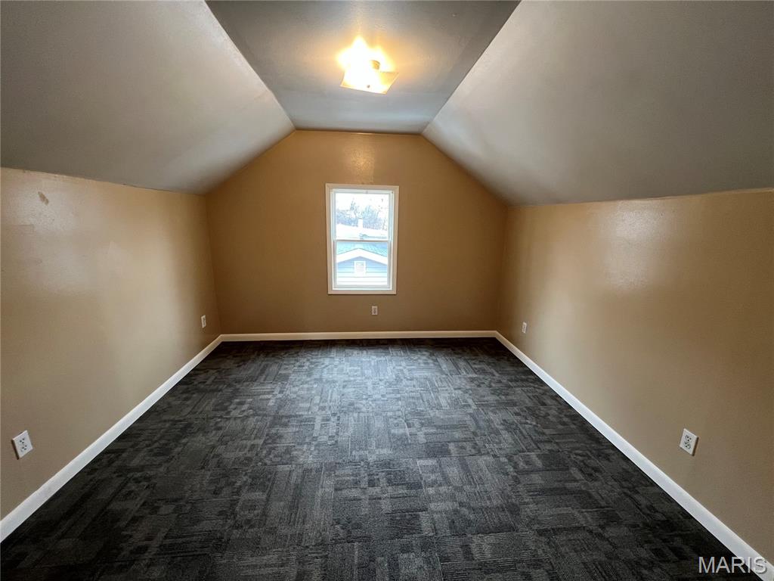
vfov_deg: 89.9
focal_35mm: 13
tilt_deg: -13.7
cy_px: 290
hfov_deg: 106.2
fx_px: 291
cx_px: 387
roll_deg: -1.4
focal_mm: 1.57
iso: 250
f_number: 1.8
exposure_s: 1/60
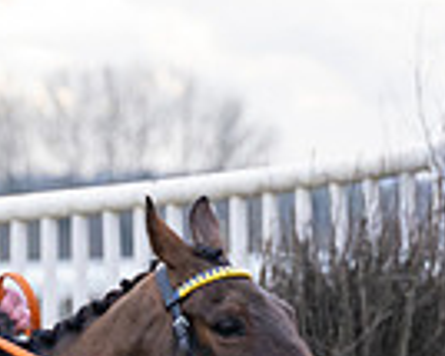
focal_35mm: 524
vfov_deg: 2.9
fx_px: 6896
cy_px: 472
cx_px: -37
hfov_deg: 3.7
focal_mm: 70
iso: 800
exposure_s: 1/1250
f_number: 2.8
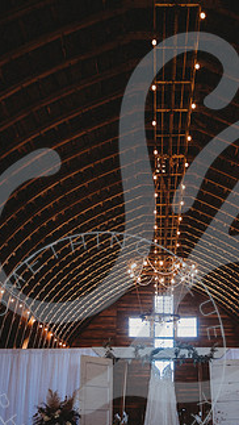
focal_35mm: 51
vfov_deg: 40.4
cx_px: 163
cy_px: 254
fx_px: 574
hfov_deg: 23.4
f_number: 2.8
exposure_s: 1/125
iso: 1000
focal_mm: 35
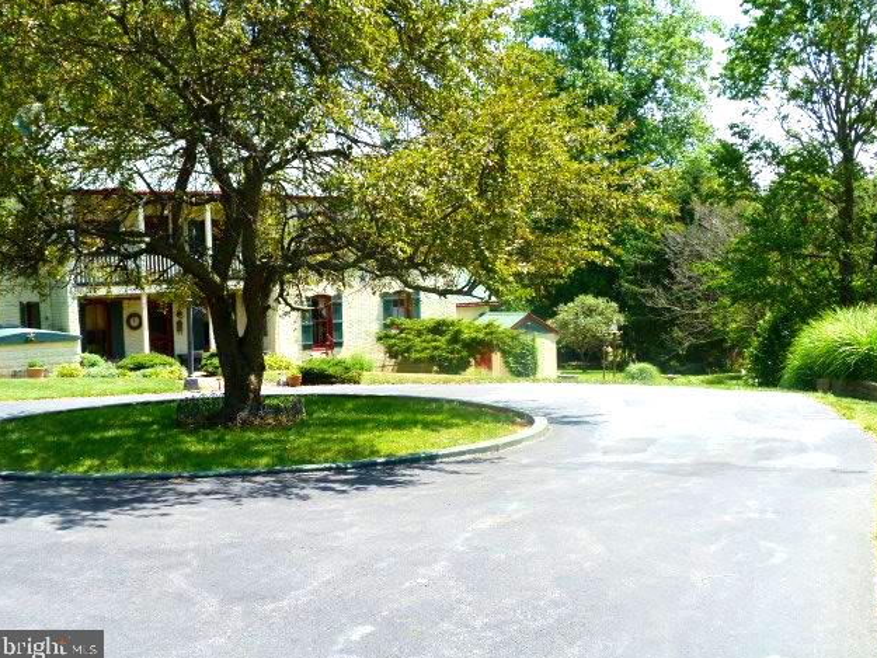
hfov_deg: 43.8
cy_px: 330
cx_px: 443
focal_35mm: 43
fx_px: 1090
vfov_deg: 33.6
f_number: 4
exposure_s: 1/160
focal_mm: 7.6
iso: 80
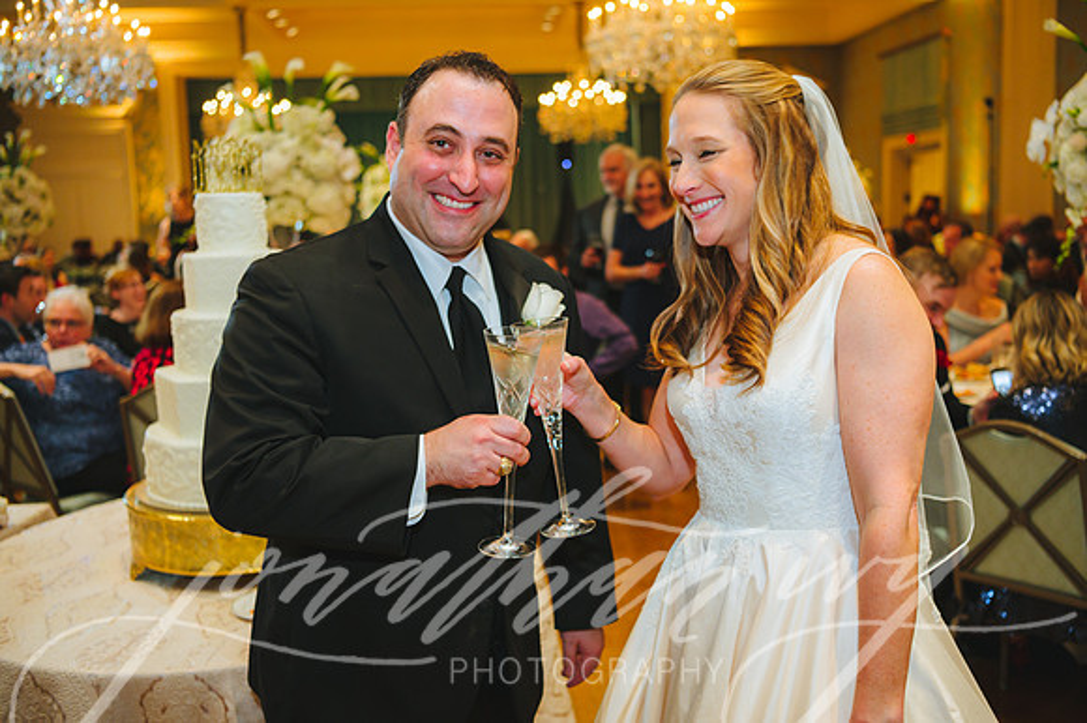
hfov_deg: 54.5
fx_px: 1056
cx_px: 544
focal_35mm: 35
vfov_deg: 37.8
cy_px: 362
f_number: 2.8
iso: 1250
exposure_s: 1/60
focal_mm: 35
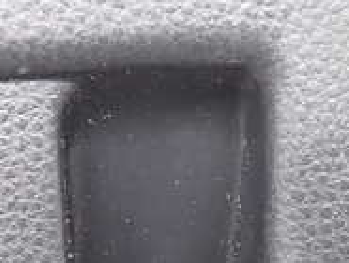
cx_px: 53
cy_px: 288
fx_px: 817
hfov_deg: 23.6
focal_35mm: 81
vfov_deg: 17.6
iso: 100
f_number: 2
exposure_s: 1/60
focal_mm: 4.5
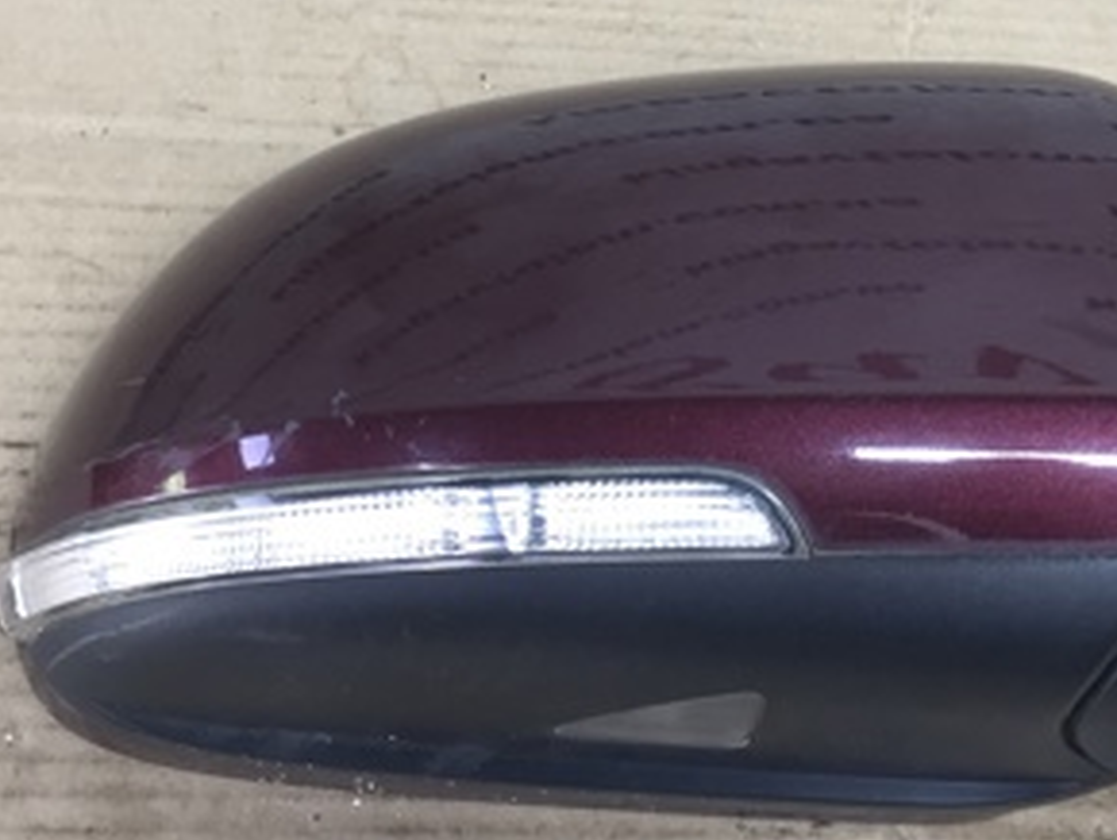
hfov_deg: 30.0
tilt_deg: -57.0
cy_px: 297
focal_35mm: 64
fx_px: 2067
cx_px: 763
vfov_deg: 22.9
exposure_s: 1/33
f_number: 2.2
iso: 100
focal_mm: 4.15
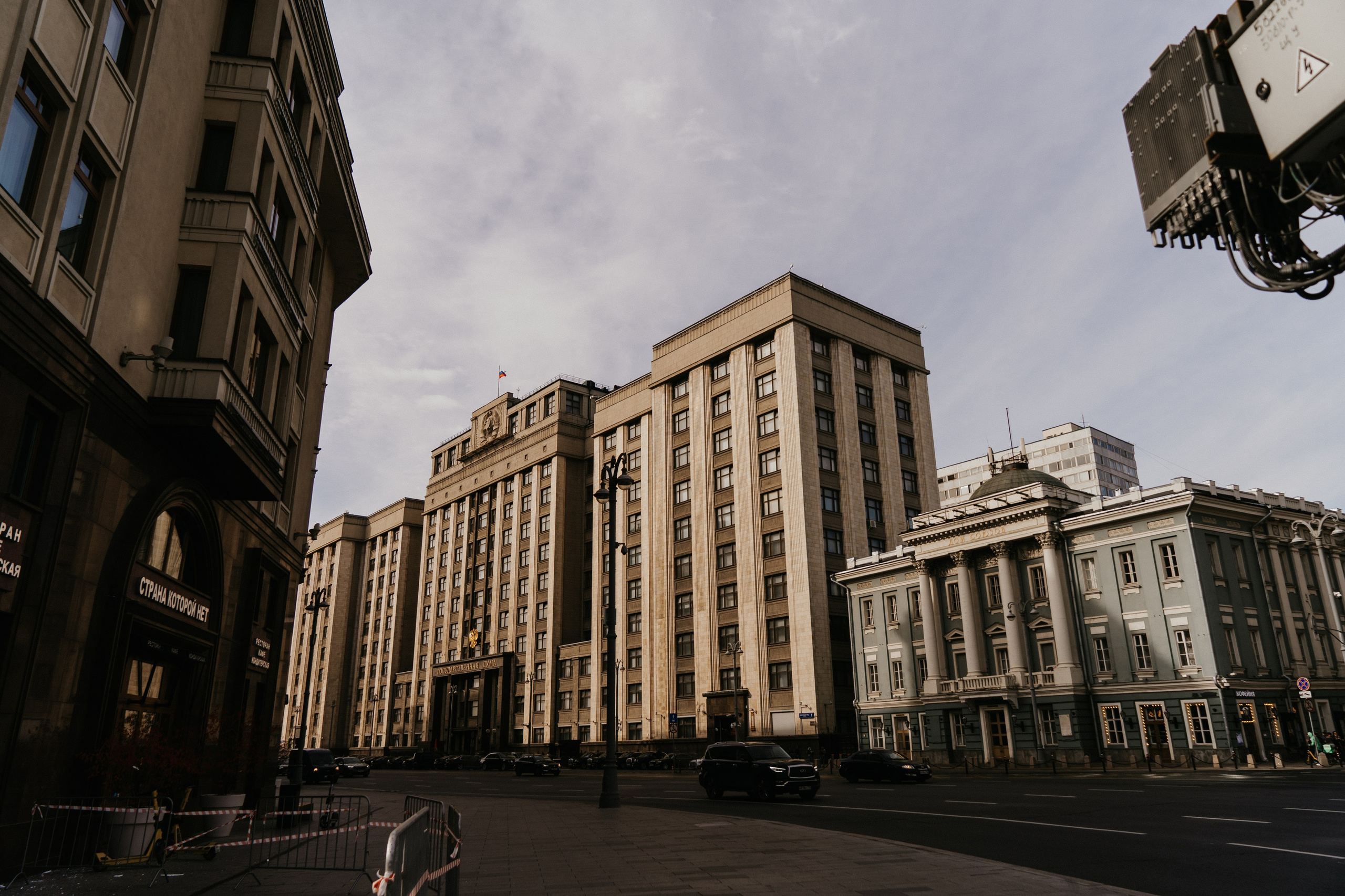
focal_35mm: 24
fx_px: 897
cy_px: 448
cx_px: 672
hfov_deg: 73.7
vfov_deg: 53.1
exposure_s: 1/500
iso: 100
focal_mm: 24
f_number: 4
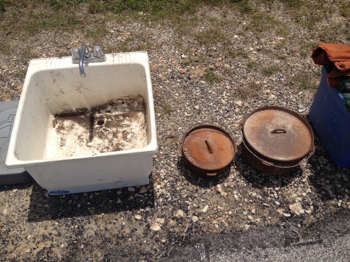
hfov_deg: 52.6
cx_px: 175
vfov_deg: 40.7
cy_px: 131
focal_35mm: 35
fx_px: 354
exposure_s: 1/2907
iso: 50
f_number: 2.4
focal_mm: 4.28
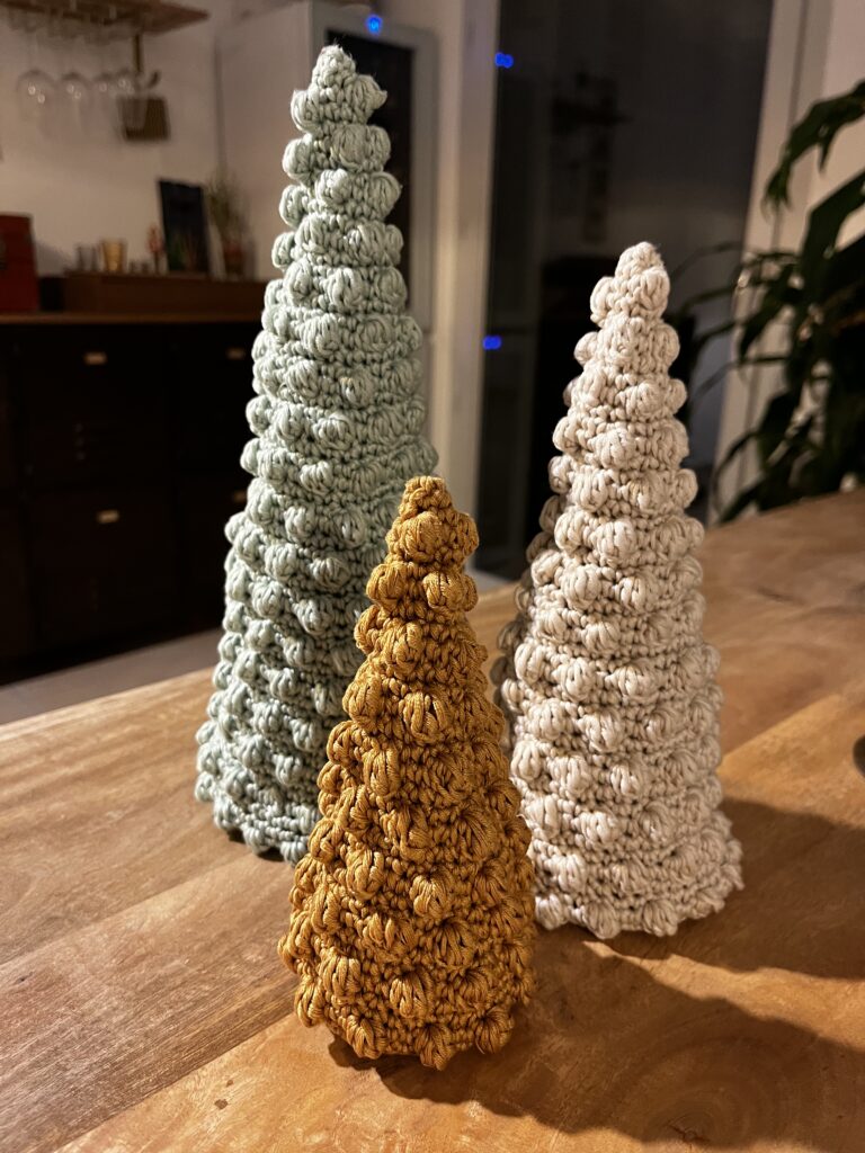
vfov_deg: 67.3
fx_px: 866
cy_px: 576
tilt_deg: -17.8
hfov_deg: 53.1
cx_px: 432
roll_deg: -0.6
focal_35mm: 26
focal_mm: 5.1
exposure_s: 1/50
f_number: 1.6
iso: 320
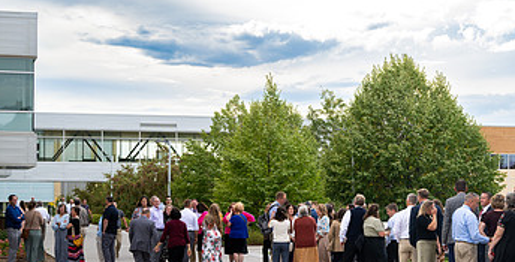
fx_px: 1242
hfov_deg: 23.1
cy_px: 195
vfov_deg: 12.0
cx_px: 405
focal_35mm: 93
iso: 200
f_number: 4
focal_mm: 50
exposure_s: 1/640
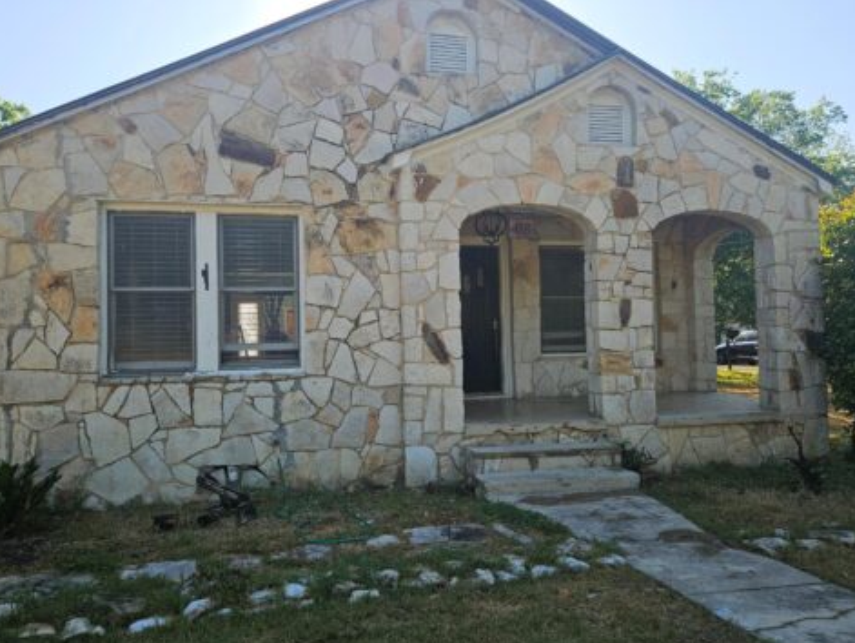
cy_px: 303
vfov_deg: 53.1
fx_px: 643
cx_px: 417
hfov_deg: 67.3
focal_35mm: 26
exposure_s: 1/1325
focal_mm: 5.4
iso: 40
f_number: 1.8
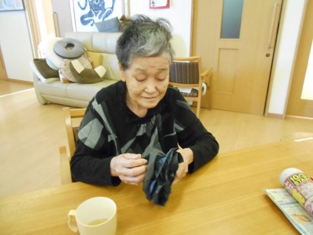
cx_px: 156
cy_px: 118
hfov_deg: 67.3
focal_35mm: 26
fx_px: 235
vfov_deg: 53.1
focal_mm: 4.6
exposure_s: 1/20
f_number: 3.2
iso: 800
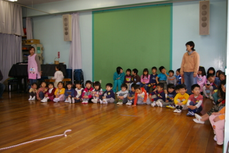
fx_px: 229
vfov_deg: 36.9
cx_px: 114
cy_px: 76
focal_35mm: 36
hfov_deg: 53.1
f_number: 4
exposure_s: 1/45
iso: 200
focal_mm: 24
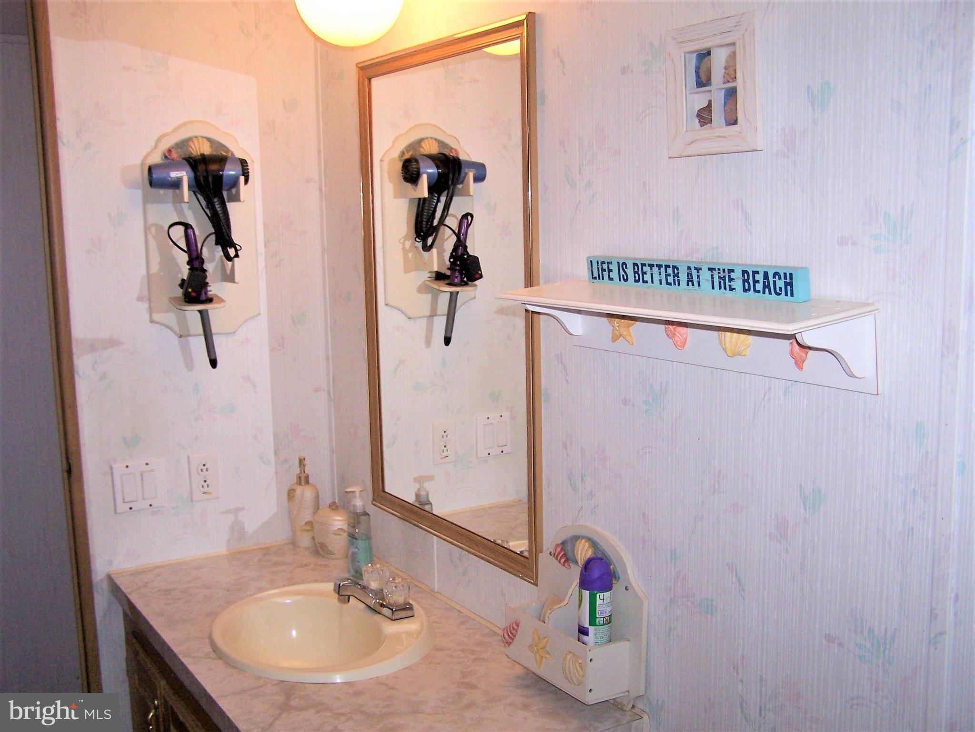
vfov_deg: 37.7
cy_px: 366
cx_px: 488
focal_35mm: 38
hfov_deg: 49.0
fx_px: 1071
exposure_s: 1/60
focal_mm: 6.3
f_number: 2.8
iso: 140
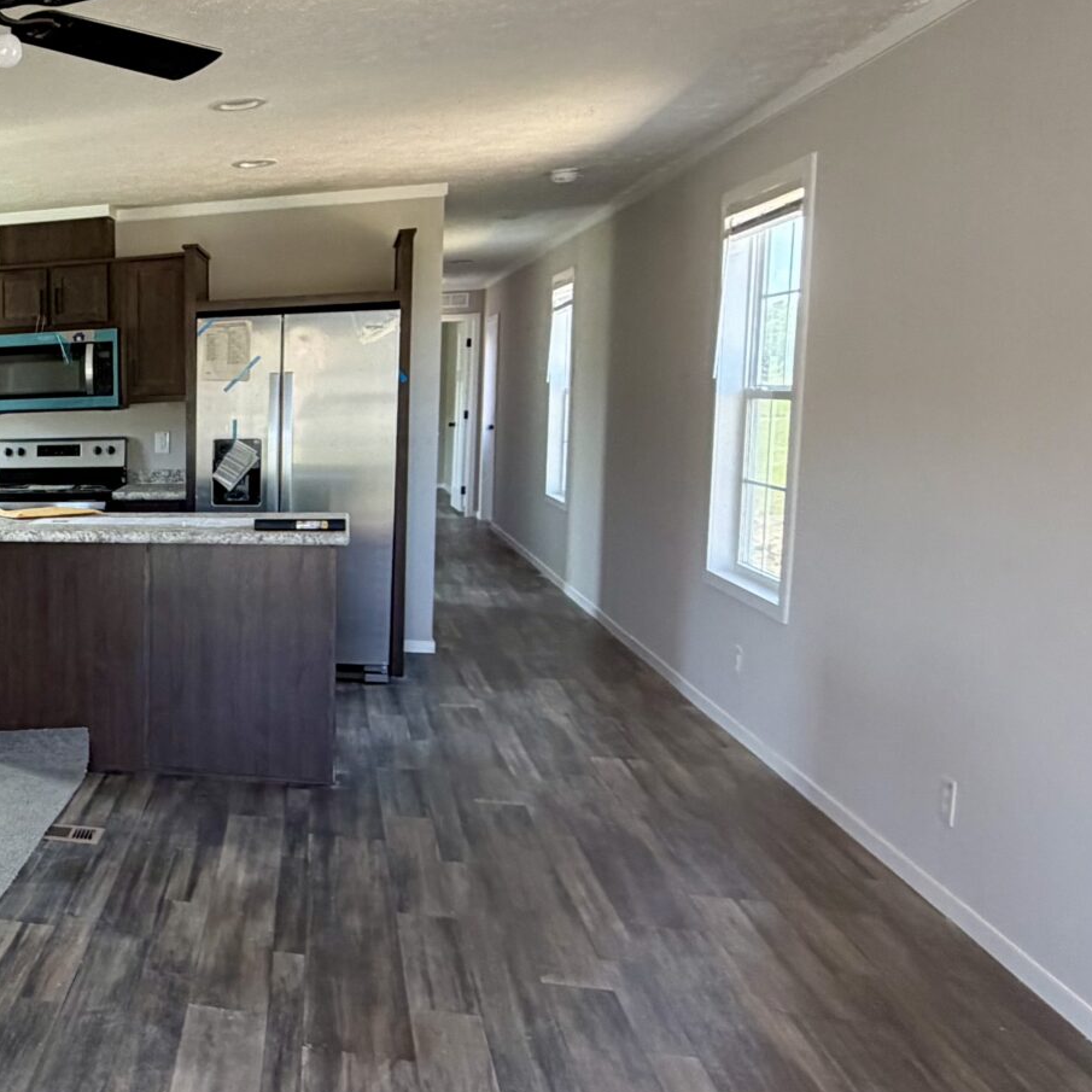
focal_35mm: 35
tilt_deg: -7.3
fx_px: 1249
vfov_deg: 47.2
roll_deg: +2.5
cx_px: -121
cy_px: 568
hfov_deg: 38.6
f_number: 2.2
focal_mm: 2.22
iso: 160
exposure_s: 1/121
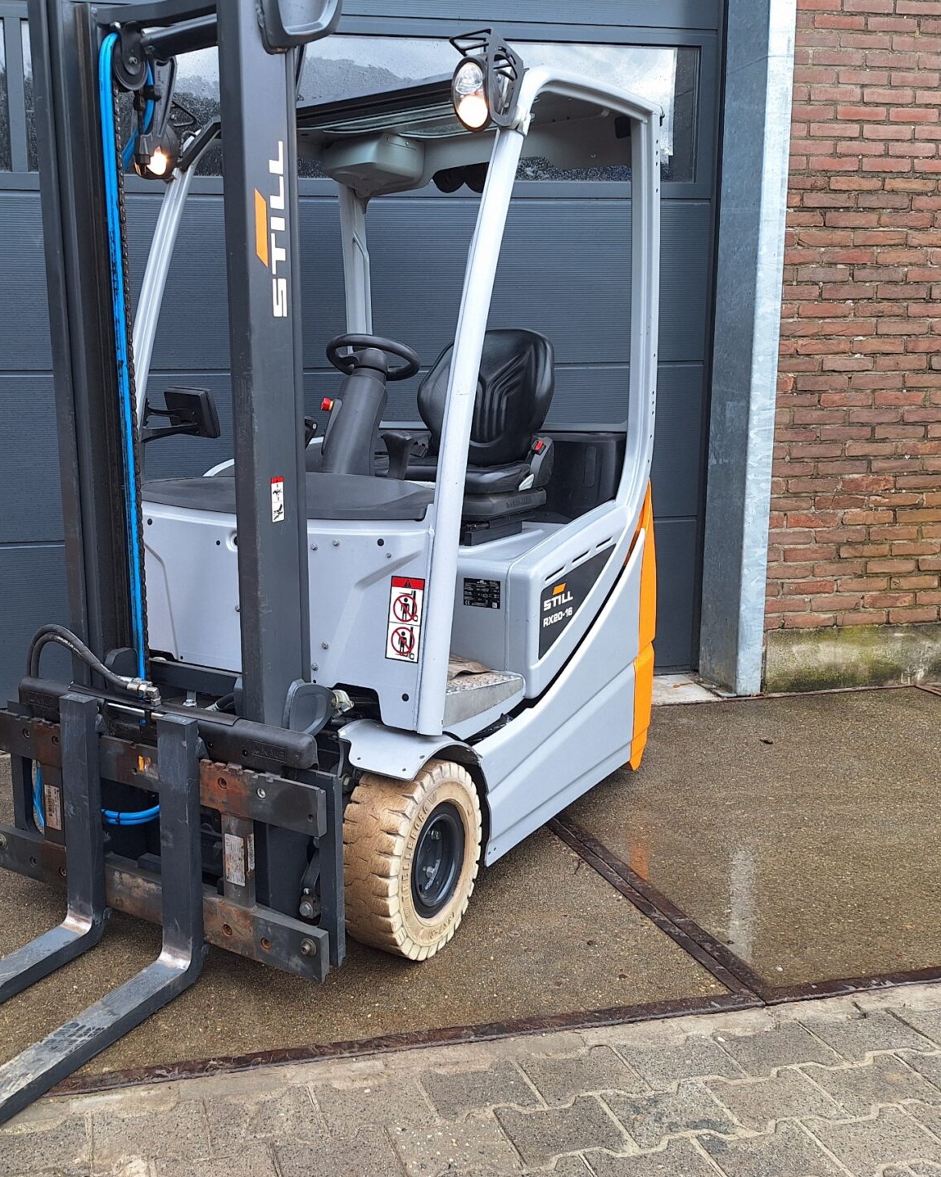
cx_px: 266
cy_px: 566
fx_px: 1114
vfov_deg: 55.7
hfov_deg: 44.6
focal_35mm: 32
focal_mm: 5.54
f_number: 1.8
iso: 40
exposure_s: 1/256
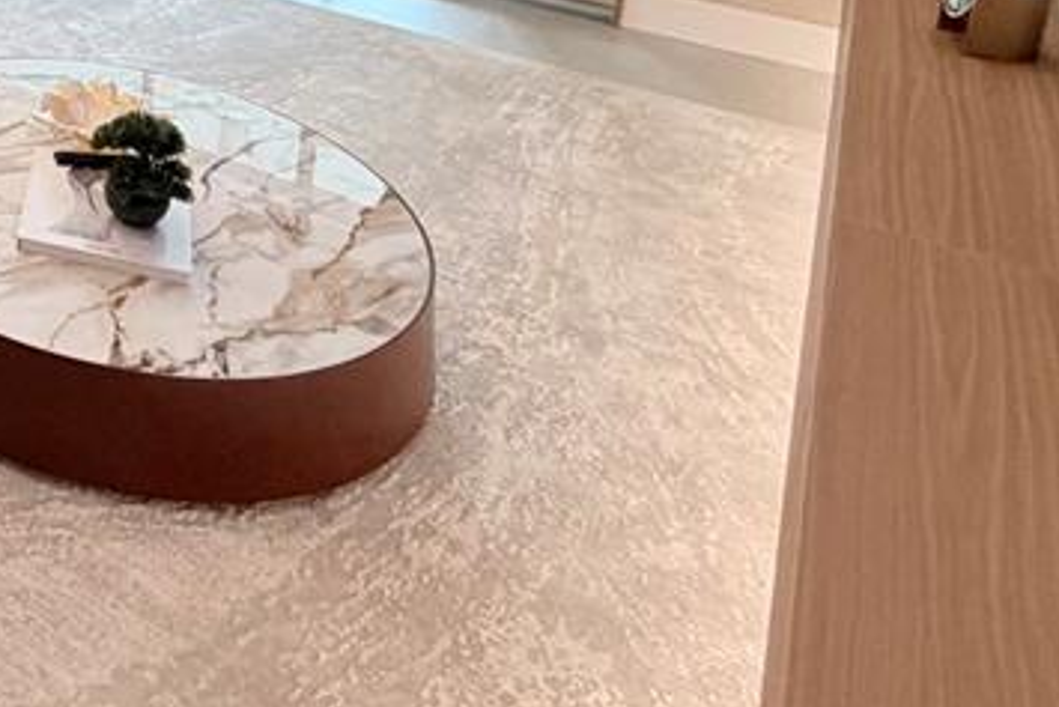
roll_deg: +1.0
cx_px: -352
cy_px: -215
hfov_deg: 32.9
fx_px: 1236
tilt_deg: -12.7
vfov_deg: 26.9
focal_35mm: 42
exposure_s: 1/120
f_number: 2.2
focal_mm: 2.22
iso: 200
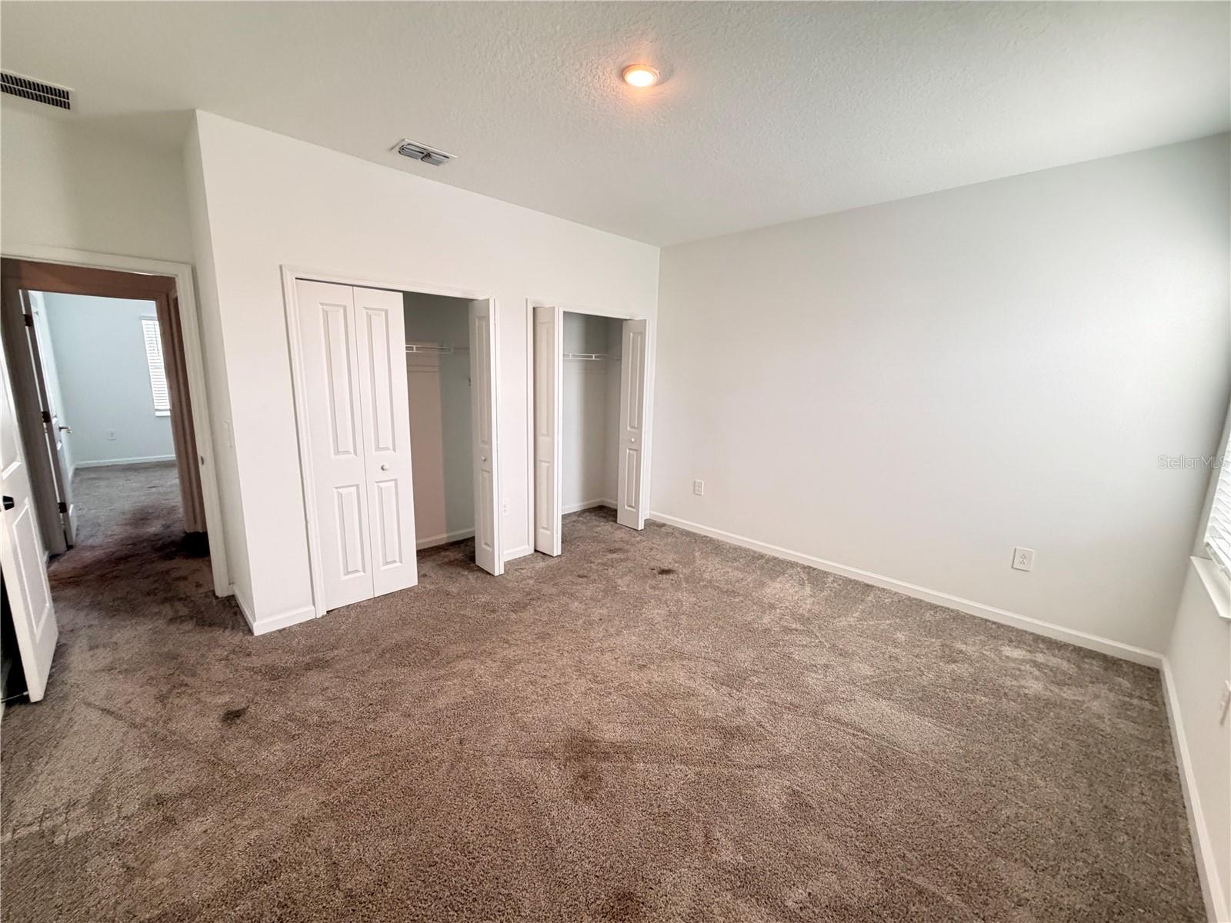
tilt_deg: -10.2
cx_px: 616
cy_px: 462
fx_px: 498
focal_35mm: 14
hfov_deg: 102.1
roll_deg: -0.9
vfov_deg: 85.7
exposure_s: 1/60
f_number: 2.2
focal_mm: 2.22
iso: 320
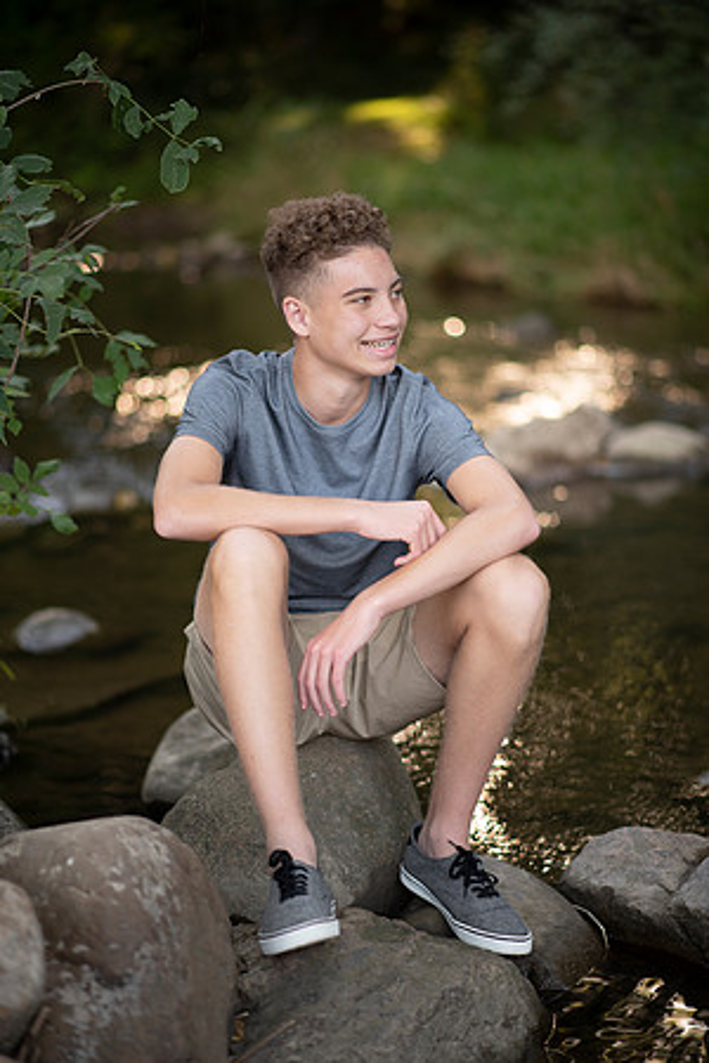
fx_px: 2511
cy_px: 532
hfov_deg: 16.1
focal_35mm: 85
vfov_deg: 23.9
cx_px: 354
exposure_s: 1/250
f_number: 1.8
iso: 125
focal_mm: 85
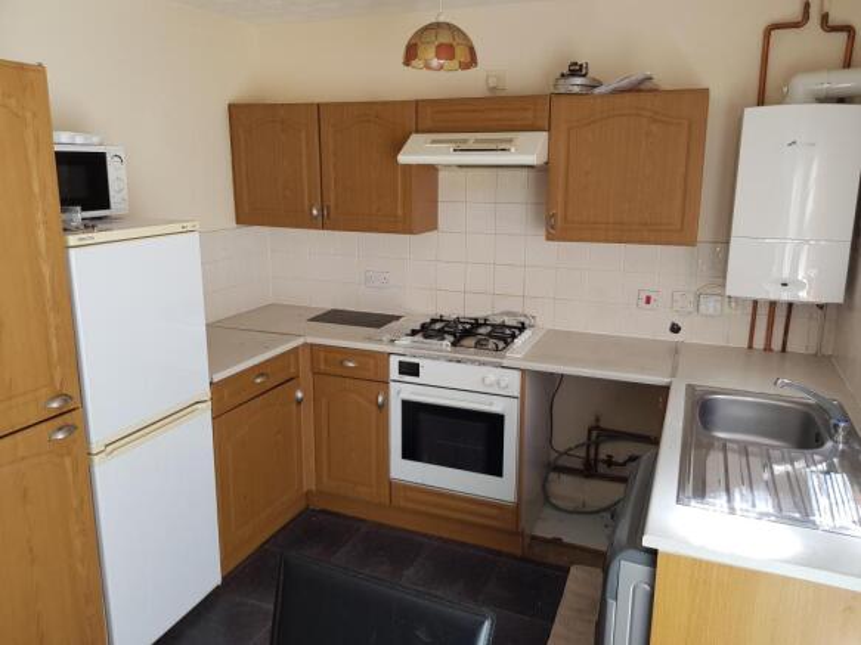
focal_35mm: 26
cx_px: 430
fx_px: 647
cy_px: 322
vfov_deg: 53.0
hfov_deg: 67.3
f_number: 1.7
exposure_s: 1/60
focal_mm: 4.2
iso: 40
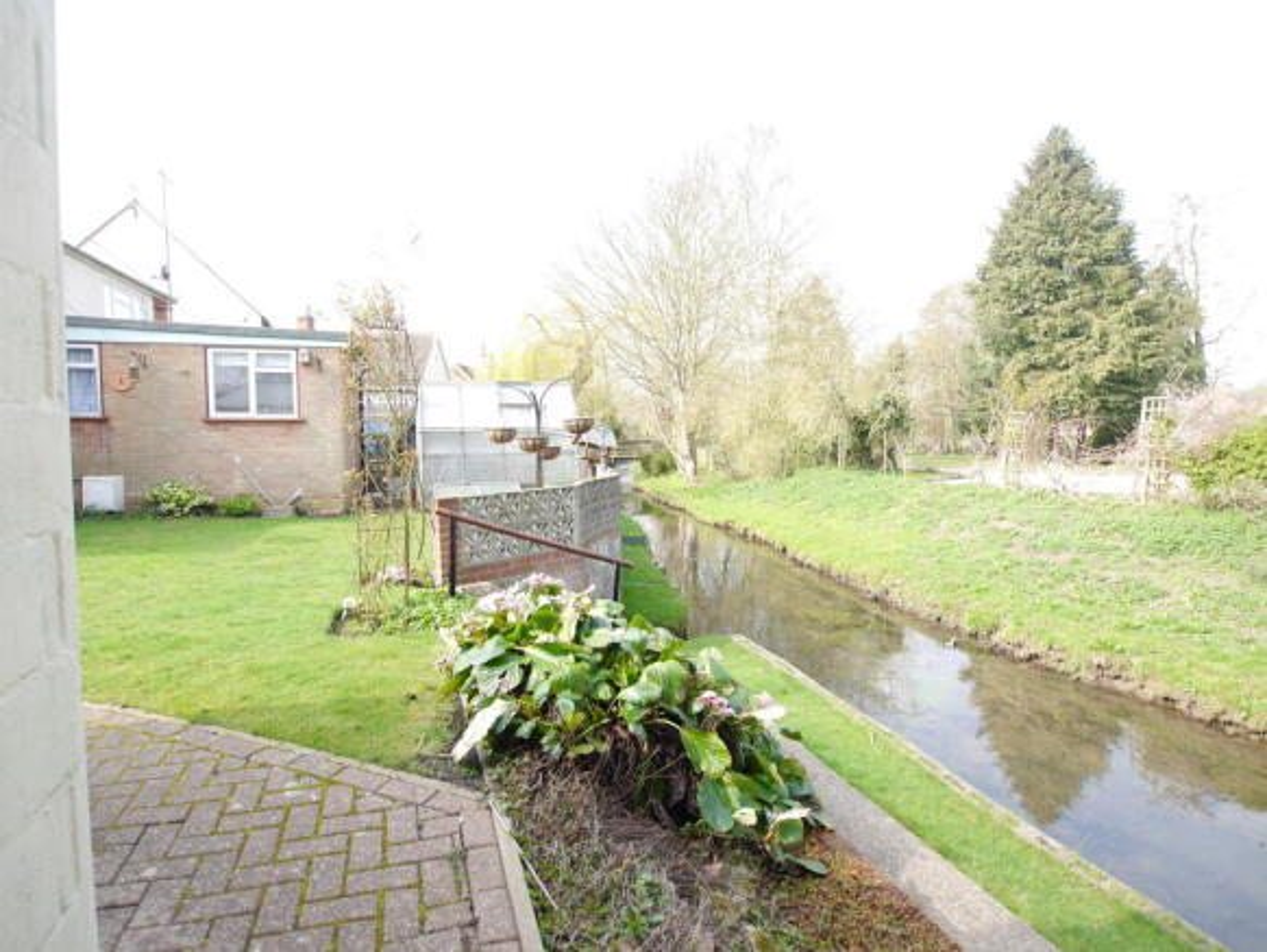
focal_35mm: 18
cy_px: 476
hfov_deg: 87.7
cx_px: 634
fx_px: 659
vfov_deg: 71.6
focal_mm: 9
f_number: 4
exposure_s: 1/200
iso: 160
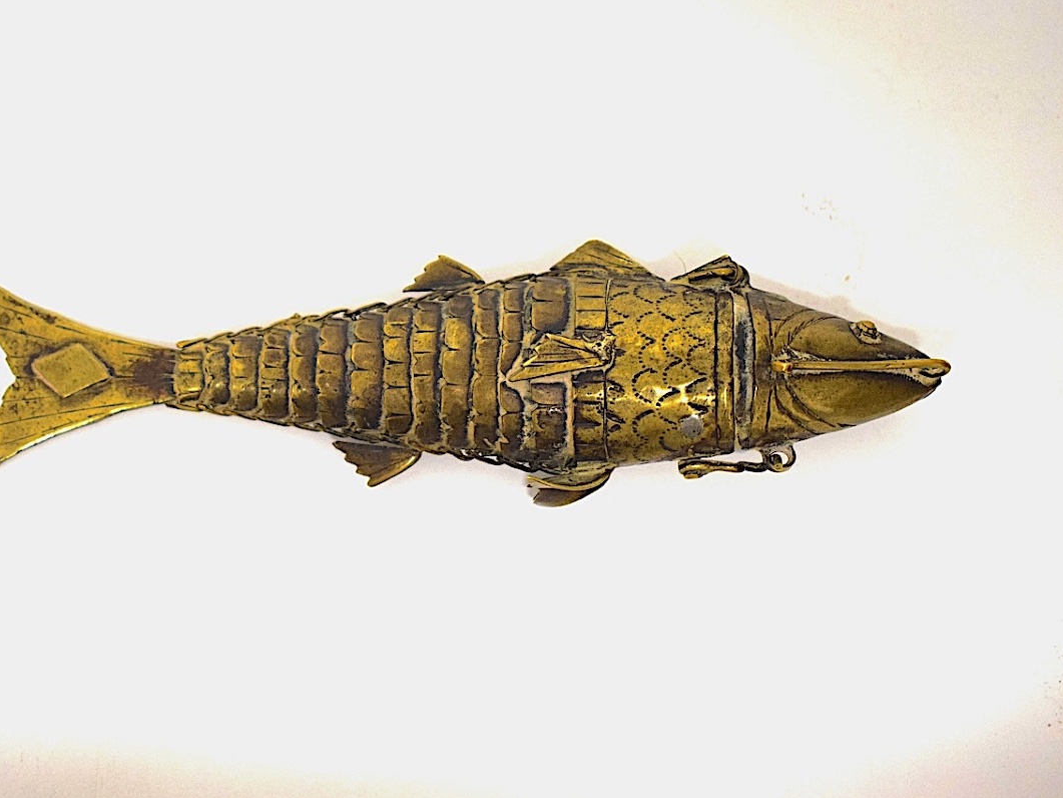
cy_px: 401
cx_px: 472
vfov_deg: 23.7
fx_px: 1904
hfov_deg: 31.2
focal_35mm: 62
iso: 1800
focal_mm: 38
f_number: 4.8
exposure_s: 1/125
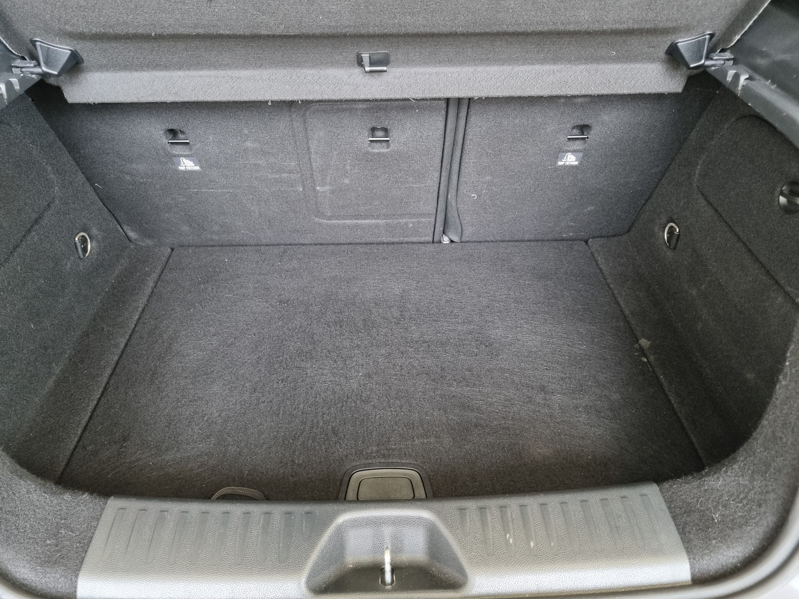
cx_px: 400
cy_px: 300
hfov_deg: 67.3
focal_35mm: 26
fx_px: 600
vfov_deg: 53.1
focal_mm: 5.4
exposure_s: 1/50
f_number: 1.8
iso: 500
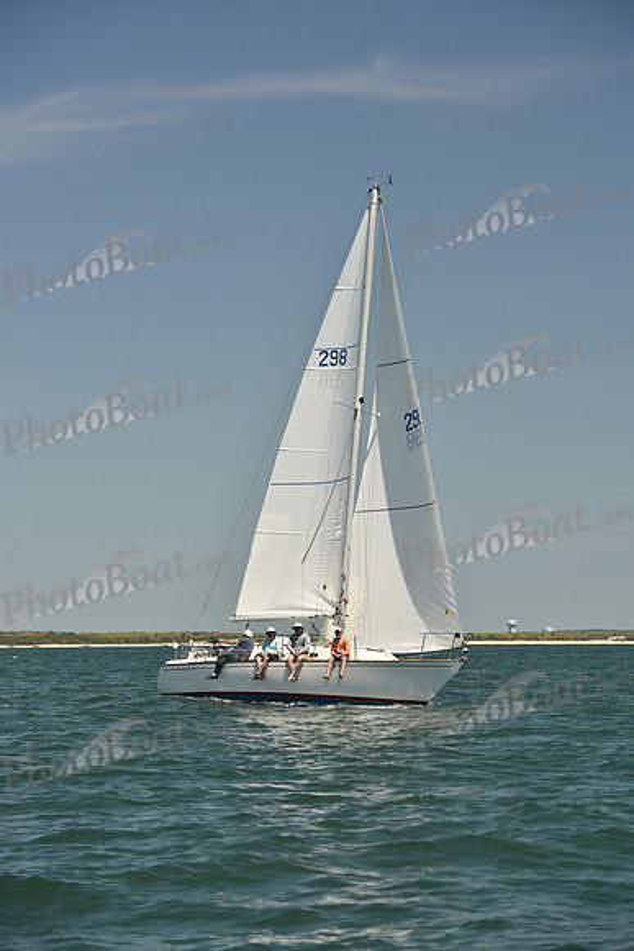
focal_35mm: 112
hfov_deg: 12.2
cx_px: 317
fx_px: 2957
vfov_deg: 18.3
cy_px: 476
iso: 250
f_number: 6.3
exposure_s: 1/800
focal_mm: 112
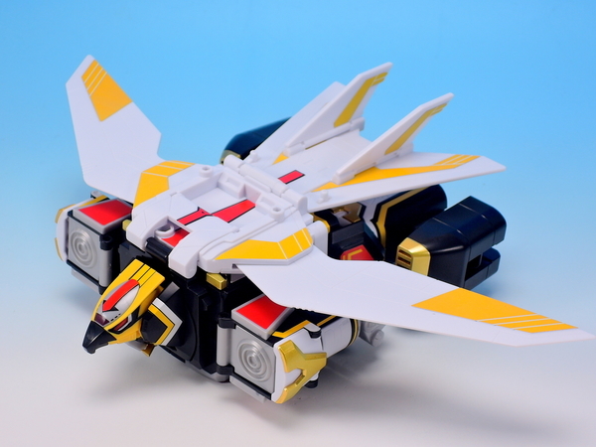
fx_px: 1636
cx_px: 298
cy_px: 224
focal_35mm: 95
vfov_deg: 15.6
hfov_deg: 20.7
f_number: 5.6
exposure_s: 1/2.5
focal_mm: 20.2
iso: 80
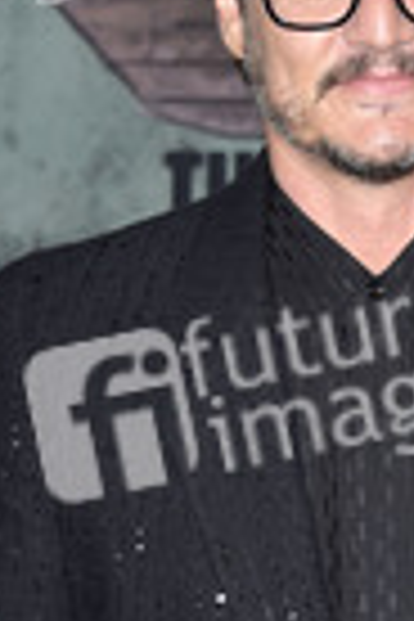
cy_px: 621
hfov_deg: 5.6
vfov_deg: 8.3
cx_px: 389
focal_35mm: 247
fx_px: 4260
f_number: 6.3
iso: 640
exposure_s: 1/250
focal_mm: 85
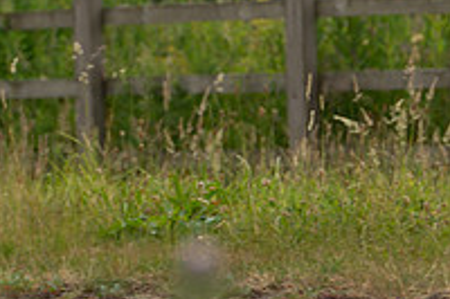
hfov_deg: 3.5
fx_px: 7406
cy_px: -154
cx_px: -155
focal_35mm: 593
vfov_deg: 2.3
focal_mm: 152
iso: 160
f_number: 4
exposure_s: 1/800
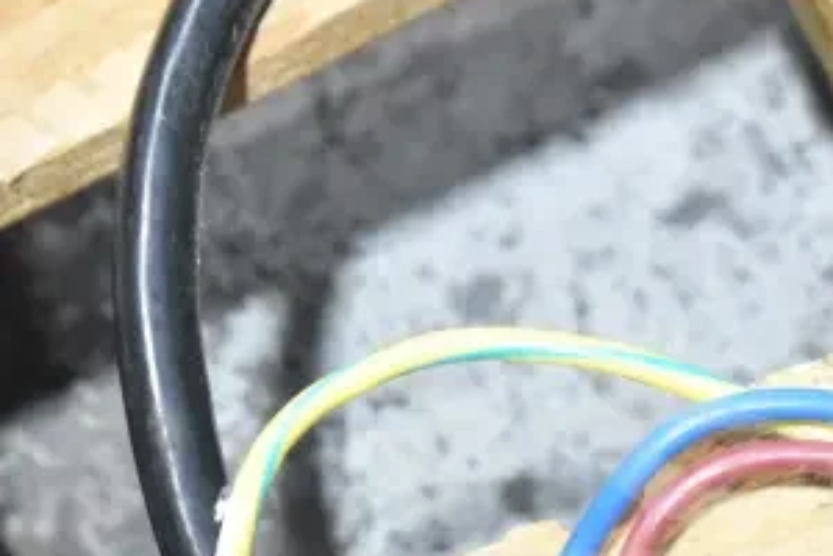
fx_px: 3887
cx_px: 647
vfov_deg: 8.2
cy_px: 463
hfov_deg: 12.2
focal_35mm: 168
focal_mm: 55
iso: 4000
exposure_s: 1/100
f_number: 5.6
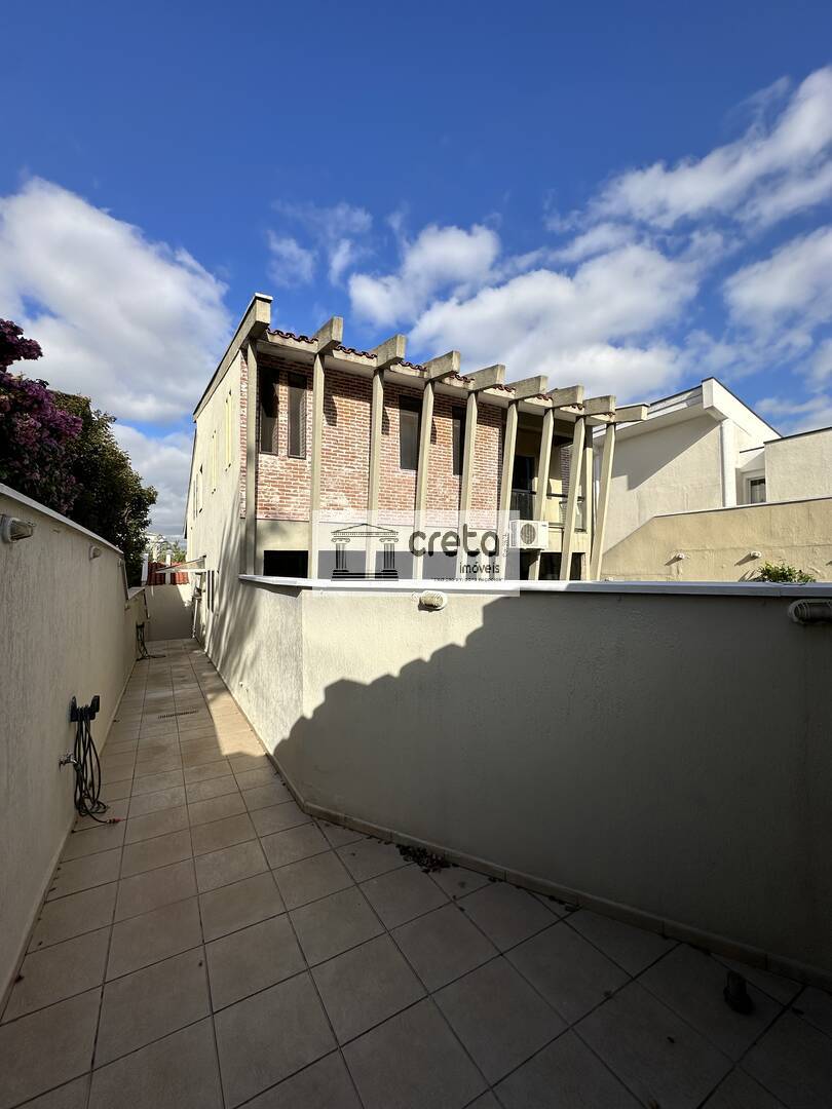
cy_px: 554
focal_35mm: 14
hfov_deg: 85.7
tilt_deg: +2.4
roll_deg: -0.8
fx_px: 449
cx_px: 416
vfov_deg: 102.1
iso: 50
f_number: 2.2
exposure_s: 1/2882
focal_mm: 2.22
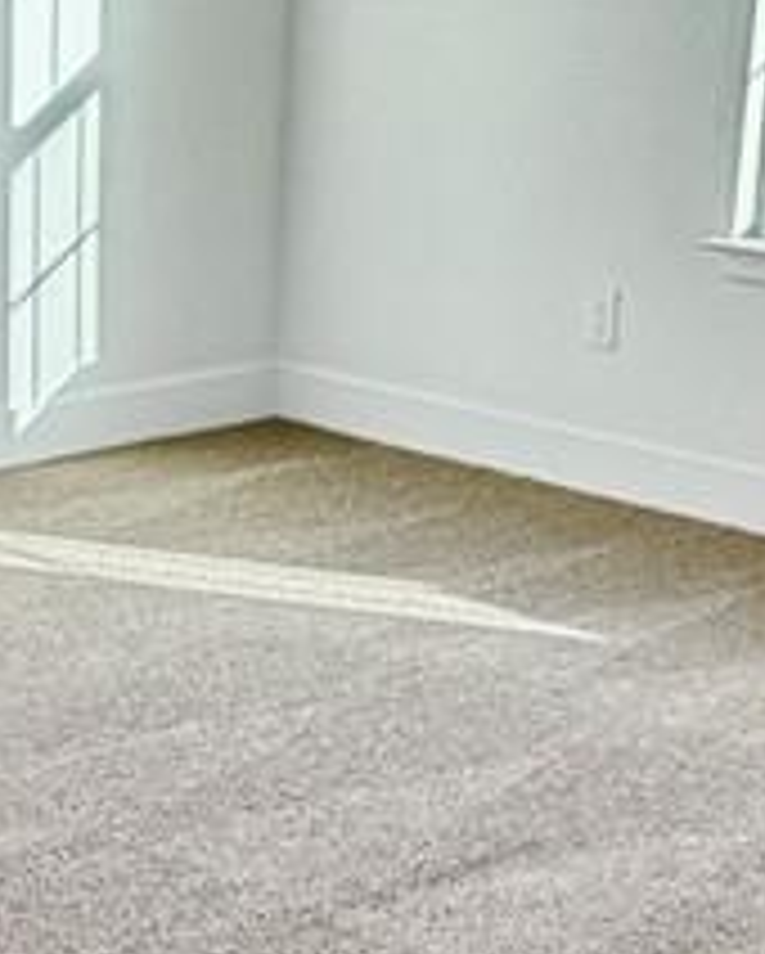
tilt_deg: -21.9
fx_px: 2911
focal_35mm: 103
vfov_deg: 18.3
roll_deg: -1.8
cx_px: 171
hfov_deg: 14.9
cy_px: 878
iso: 200
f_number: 2.2
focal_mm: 2.22
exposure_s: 1/120
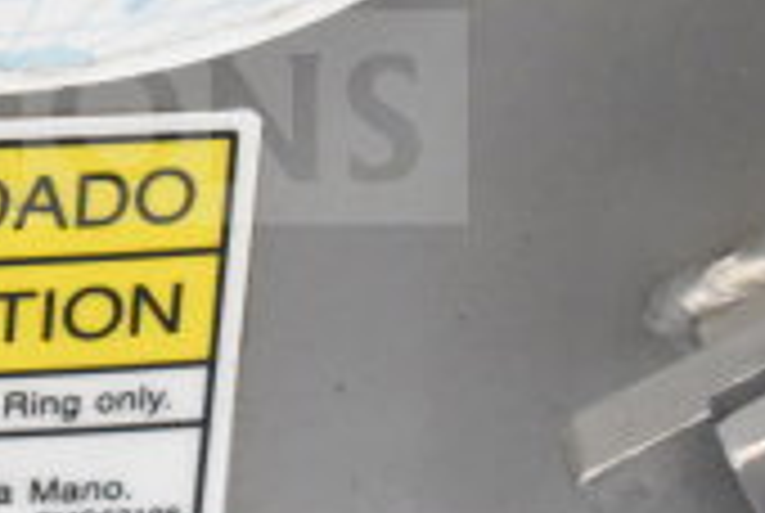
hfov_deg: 6.9
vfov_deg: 4.6
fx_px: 6297
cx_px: -40
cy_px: -133
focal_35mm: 296
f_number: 6.3
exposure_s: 1/160
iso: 6400
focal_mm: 55
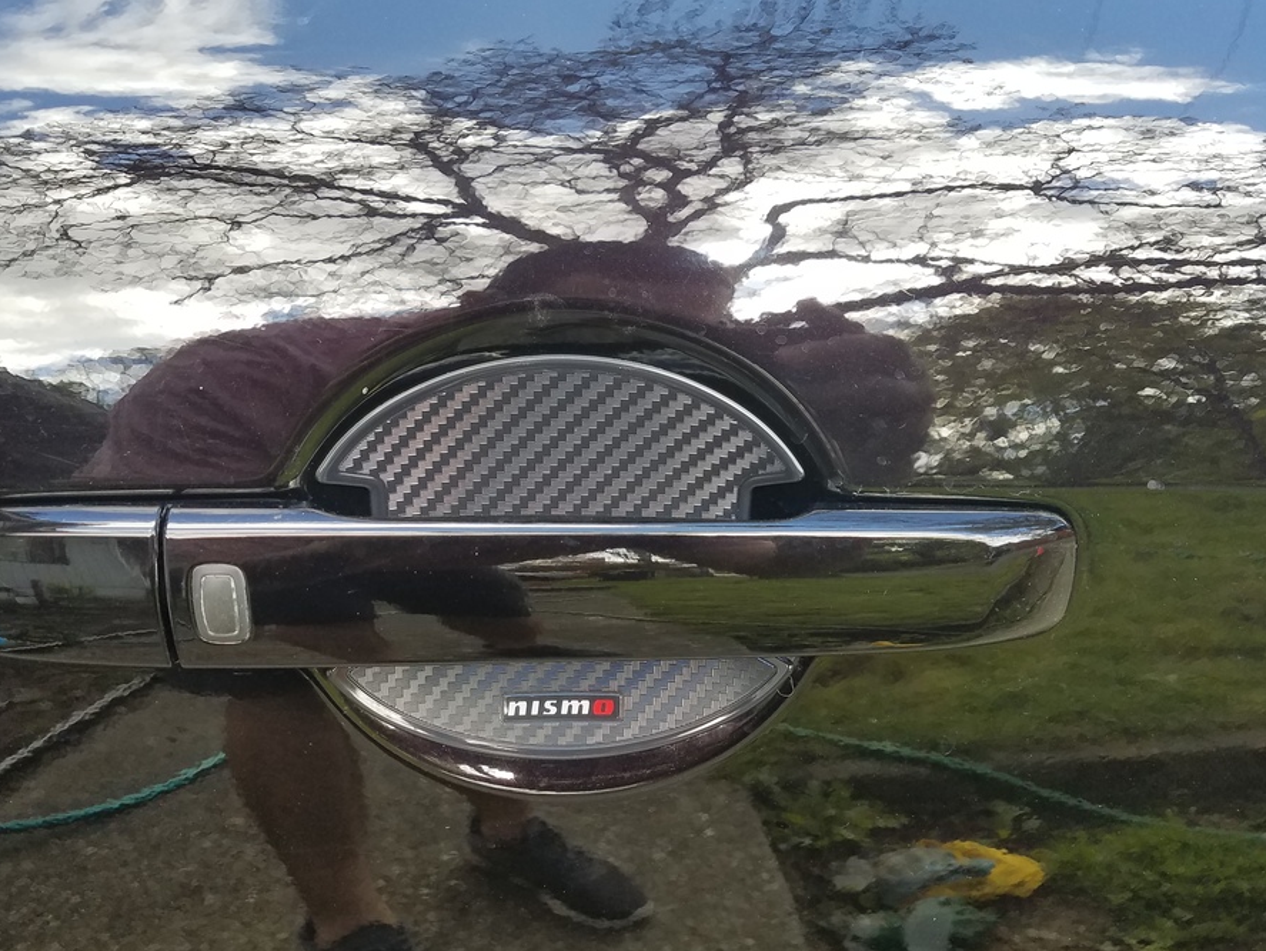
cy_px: 543
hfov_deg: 59.9
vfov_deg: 46.7
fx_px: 1098
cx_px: 609
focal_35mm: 30
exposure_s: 1/120
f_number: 1.7
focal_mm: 4.2
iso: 50
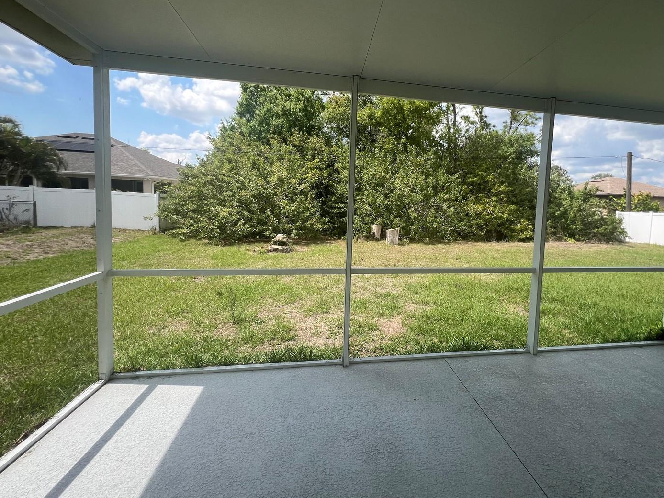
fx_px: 288
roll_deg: -2.2
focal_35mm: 15
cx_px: 379
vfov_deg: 81.3
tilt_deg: -3.7
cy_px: 216
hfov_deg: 97.5
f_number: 1.8
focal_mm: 1.57
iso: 32
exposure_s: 1/541
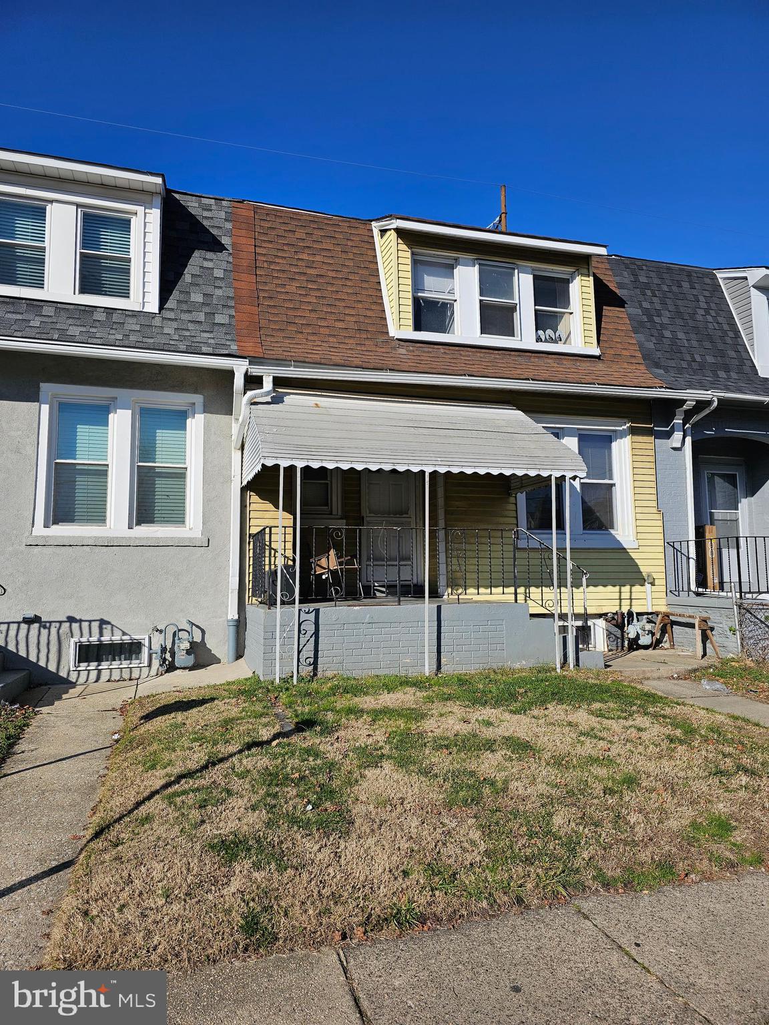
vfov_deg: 73.9
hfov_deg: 58.9
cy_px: 512
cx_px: 384
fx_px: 681
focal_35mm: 23
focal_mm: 6.3
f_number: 1.7
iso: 10
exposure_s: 1/1148
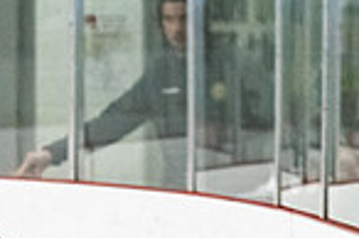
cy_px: 477
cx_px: -184
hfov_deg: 4.4
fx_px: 4672
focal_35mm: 469
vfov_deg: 2.9
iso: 3200
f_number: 2.8
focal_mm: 90
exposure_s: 1/800
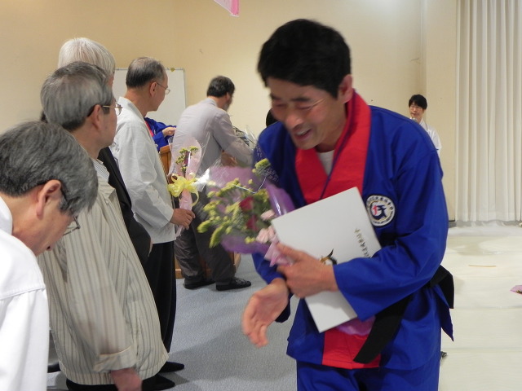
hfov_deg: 41.2
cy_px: 196
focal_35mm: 46
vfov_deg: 31.5
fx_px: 694
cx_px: 261
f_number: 3.2
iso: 262
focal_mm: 8.2
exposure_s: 1/30
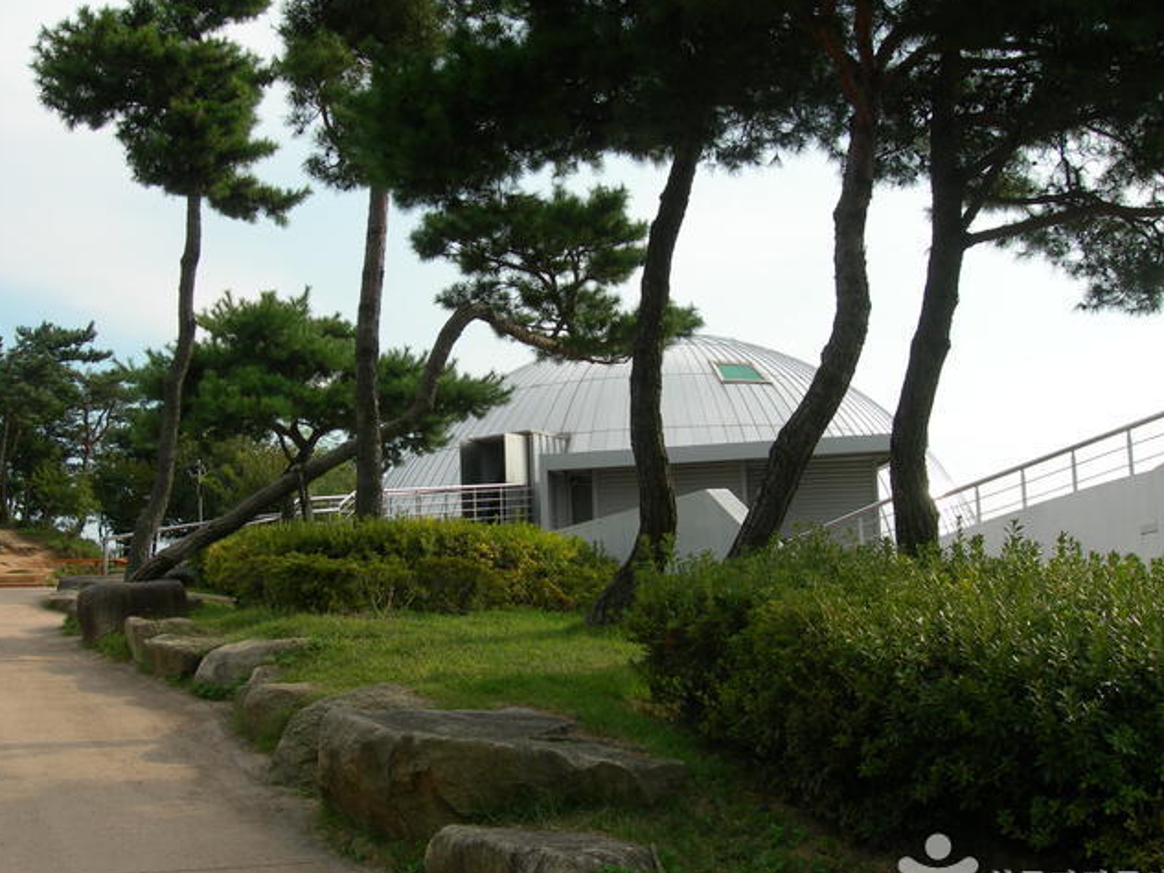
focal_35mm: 42
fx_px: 1413
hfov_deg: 44.8
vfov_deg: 34.3
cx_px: 559
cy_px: 470
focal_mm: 7.8
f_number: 4.8
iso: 50
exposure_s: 1/335
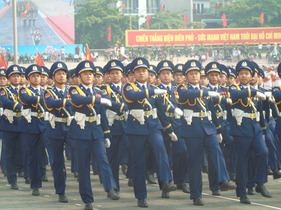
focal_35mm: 162
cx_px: 140
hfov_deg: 12.2
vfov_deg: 9.2
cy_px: 105
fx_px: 1315
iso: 160
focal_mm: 29
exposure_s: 1/200
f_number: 4.9
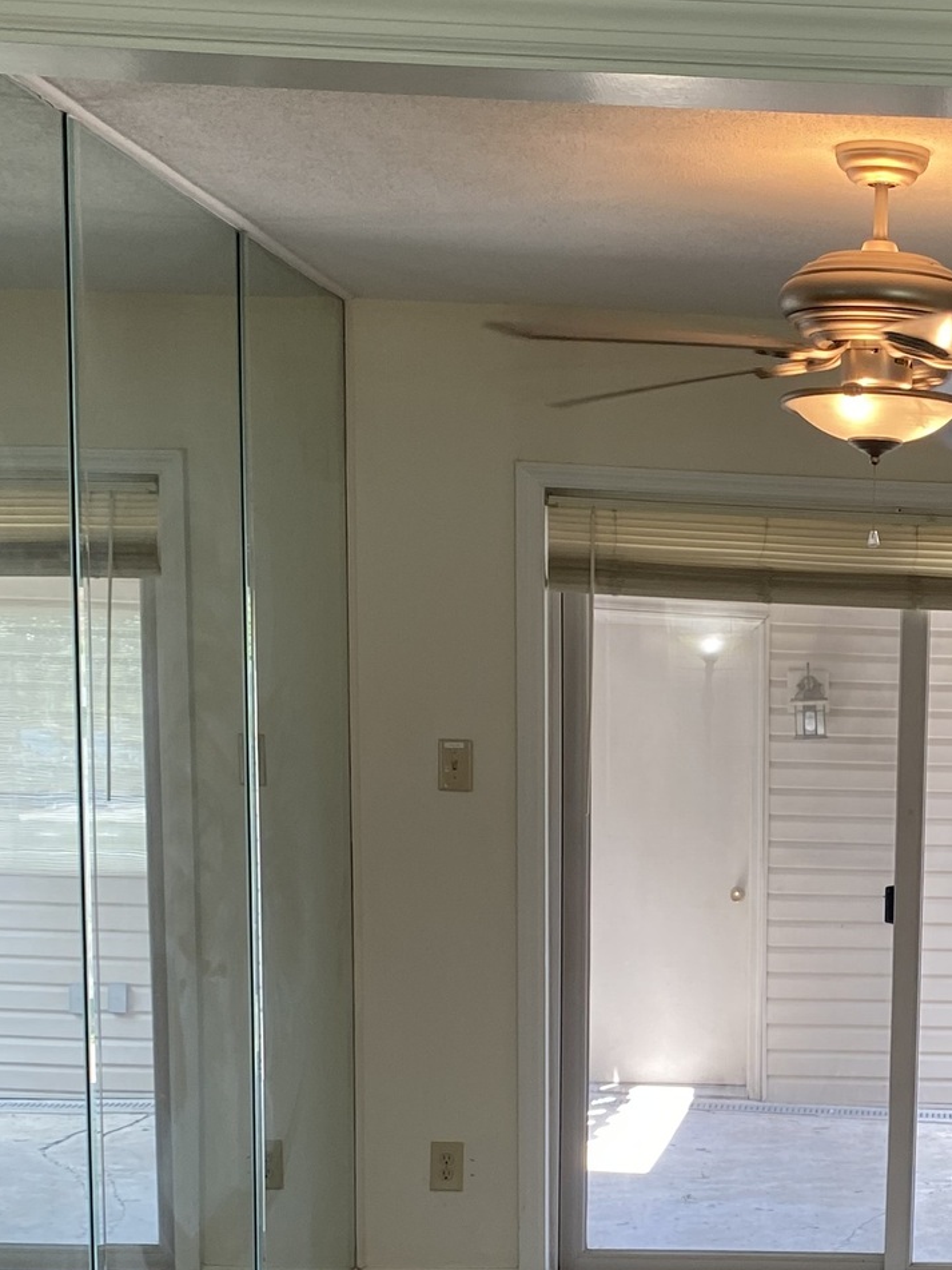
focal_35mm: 63
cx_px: 1001
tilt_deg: -6.7
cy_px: 1003
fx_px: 2311
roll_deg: -1.0
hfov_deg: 22.2
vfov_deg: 30.1
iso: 100
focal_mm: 4.25
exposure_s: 1/120
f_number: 1.8
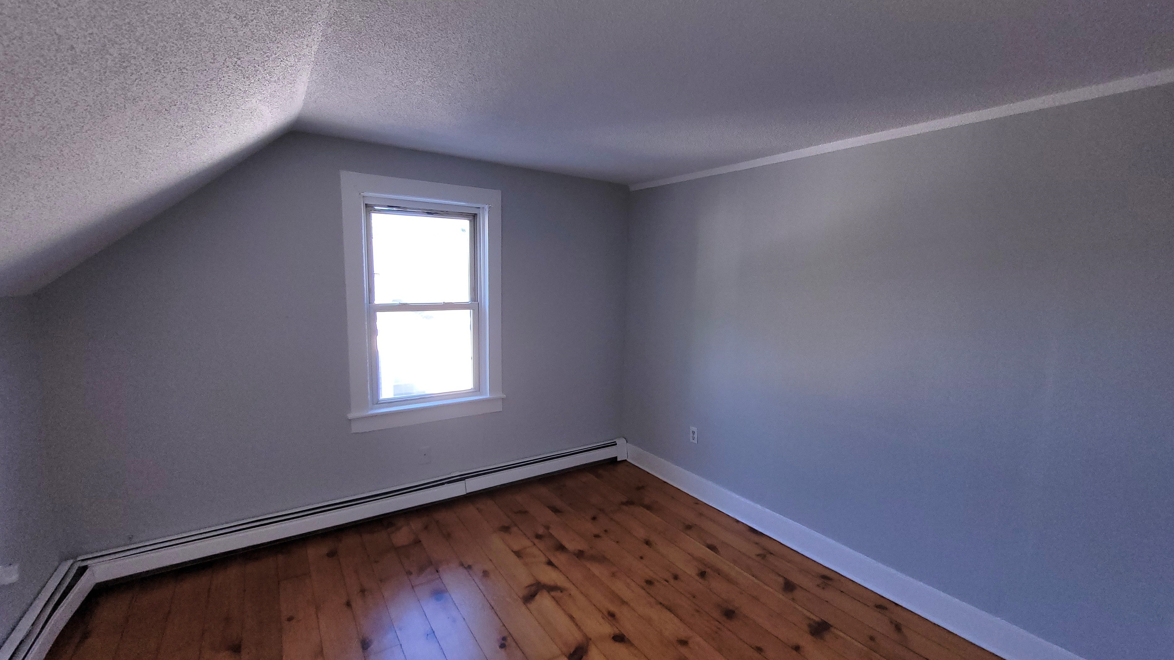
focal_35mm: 15
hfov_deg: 103.0
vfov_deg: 70.5
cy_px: 328
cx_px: 590
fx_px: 467
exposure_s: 1/60.2
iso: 64
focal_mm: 1.74
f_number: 2.2
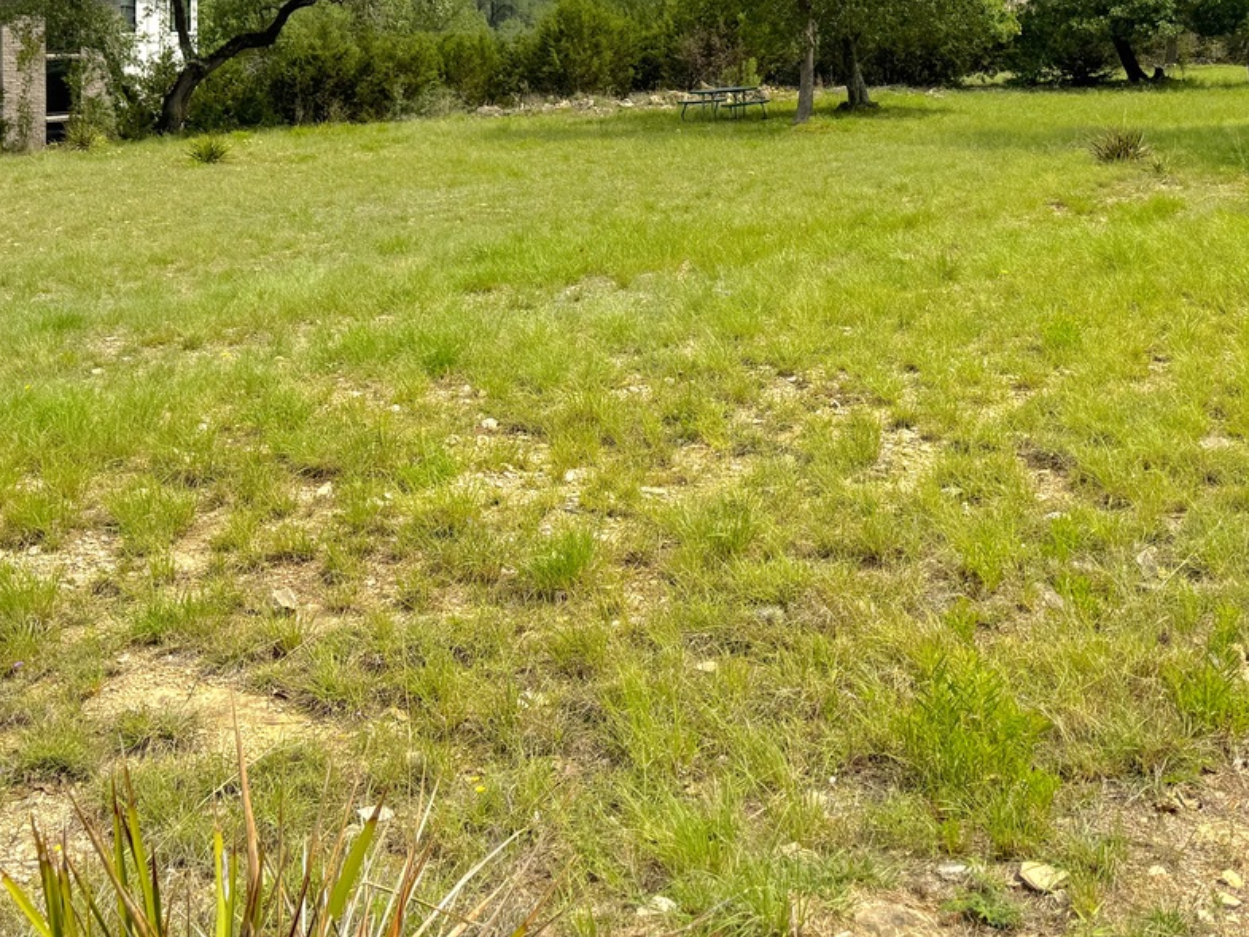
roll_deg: -1.6
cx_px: 624
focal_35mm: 44
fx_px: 1588
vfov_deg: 31.4
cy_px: 105
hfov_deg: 42.9
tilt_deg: -6.8
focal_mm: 6.76
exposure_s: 1/7937
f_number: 1.78
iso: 80
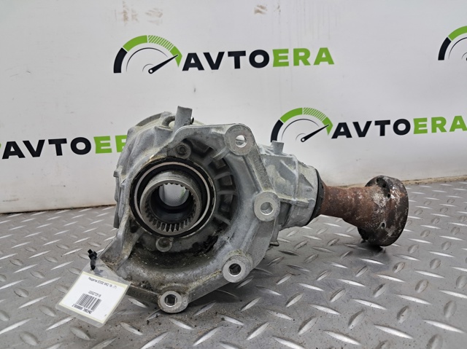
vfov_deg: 51.3
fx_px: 364
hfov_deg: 65.4
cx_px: 234
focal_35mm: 27
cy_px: 174
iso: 100
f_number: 1.8
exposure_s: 1/50
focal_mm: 4
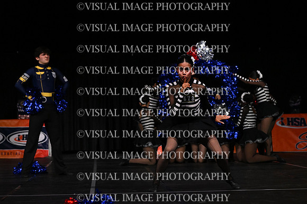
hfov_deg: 16.5
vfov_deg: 11.0
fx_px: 1057
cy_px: 102
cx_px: 154
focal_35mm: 124
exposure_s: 1/1000
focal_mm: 83
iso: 6400
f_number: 4
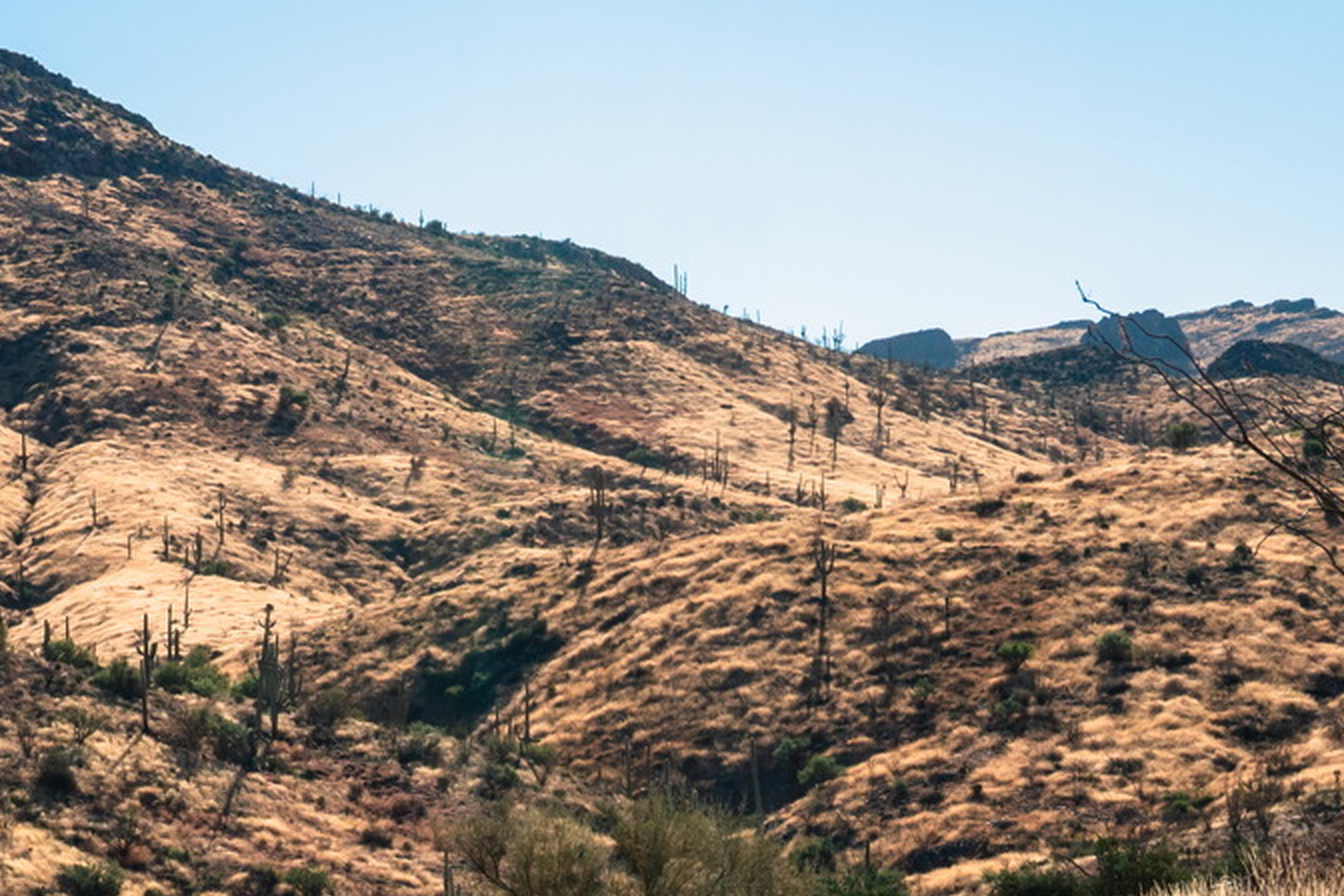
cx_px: 224
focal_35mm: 87
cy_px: 870
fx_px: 3248
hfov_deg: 23.0
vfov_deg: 15.5
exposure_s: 1/500
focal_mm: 26
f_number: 9
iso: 160
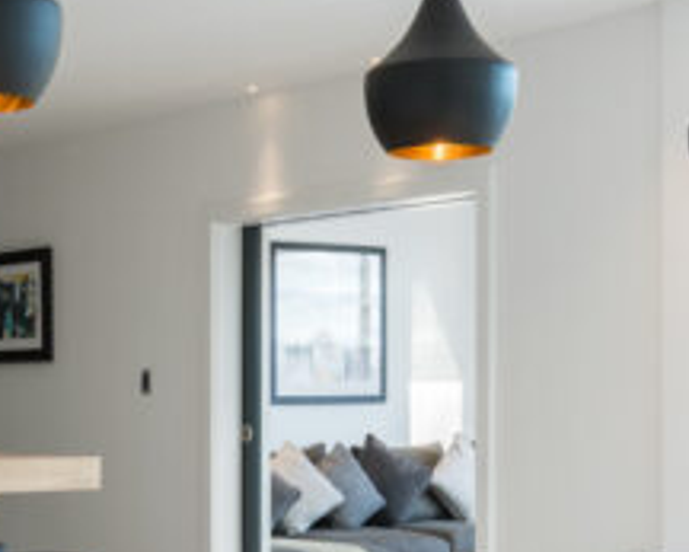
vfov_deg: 17.8
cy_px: 424
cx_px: 3
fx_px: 1754
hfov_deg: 21.5
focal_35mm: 86
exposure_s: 1/10
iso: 100
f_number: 11
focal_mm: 19
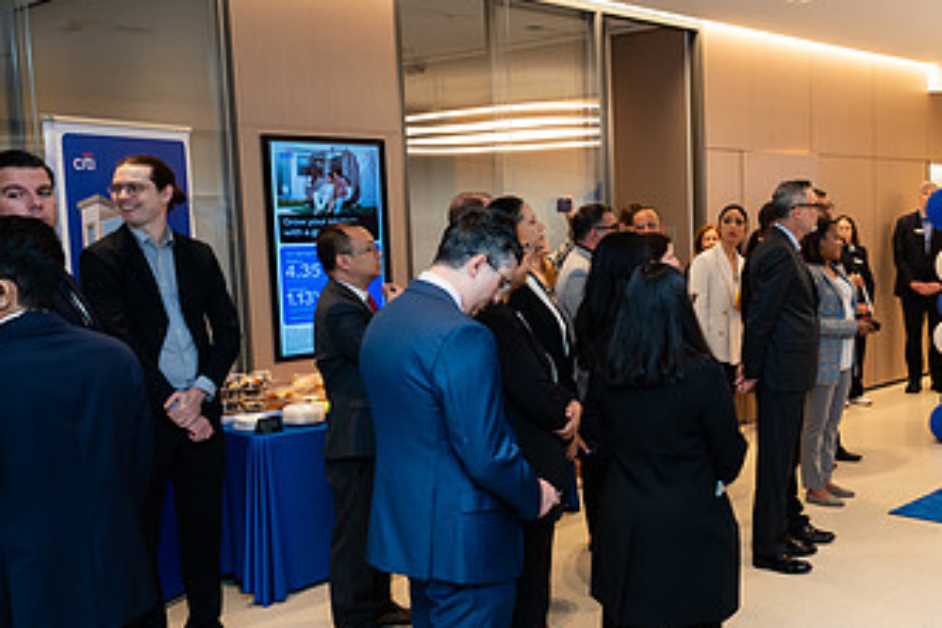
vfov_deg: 31.9
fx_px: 1099
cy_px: 331
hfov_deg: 43.6
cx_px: 789
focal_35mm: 42
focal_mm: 24
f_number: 4
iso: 400
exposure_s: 1/160
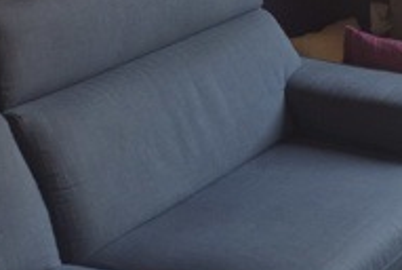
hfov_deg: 17.7
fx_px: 1118
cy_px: -86
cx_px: 646
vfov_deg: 13.2
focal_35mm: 100
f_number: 1.8
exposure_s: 1/100
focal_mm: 5.4
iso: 40
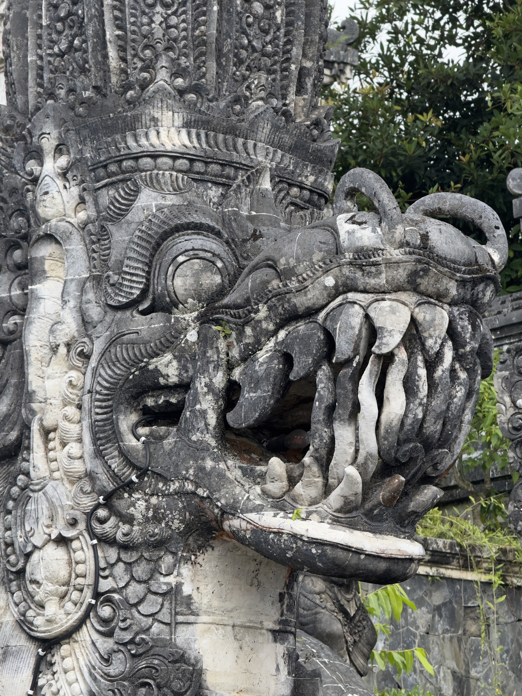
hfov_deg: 12.3
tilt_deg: +14.2
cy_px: 348
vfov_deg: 16.4
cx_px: 261
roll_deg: +1.1
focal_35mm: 120
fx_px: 2413
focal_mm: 15.66
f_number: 2.8
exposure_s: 1/550
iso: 64
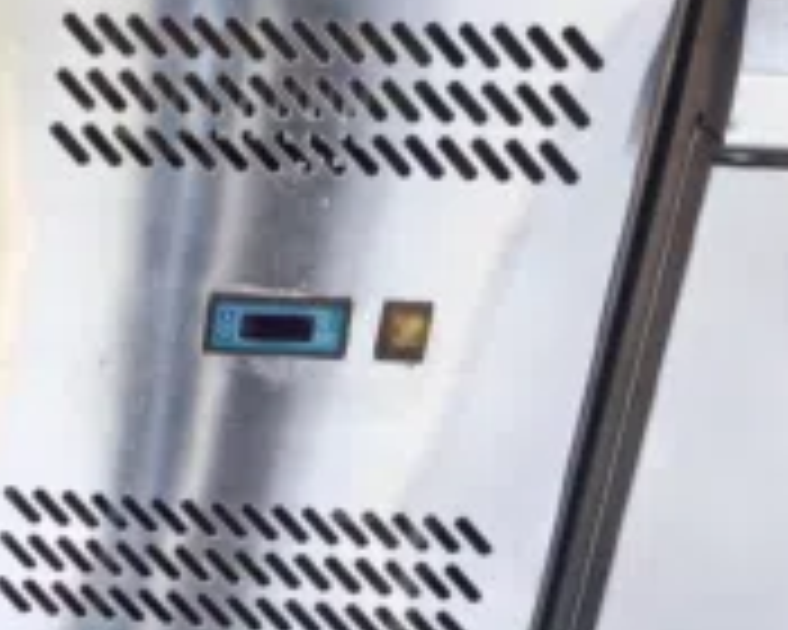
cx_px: -531
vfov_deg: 18.2
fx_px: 1912
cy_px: 648
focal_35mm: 82
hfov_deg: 19.1
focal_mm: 6.18
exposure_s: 1/50
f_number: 1.65
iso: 500
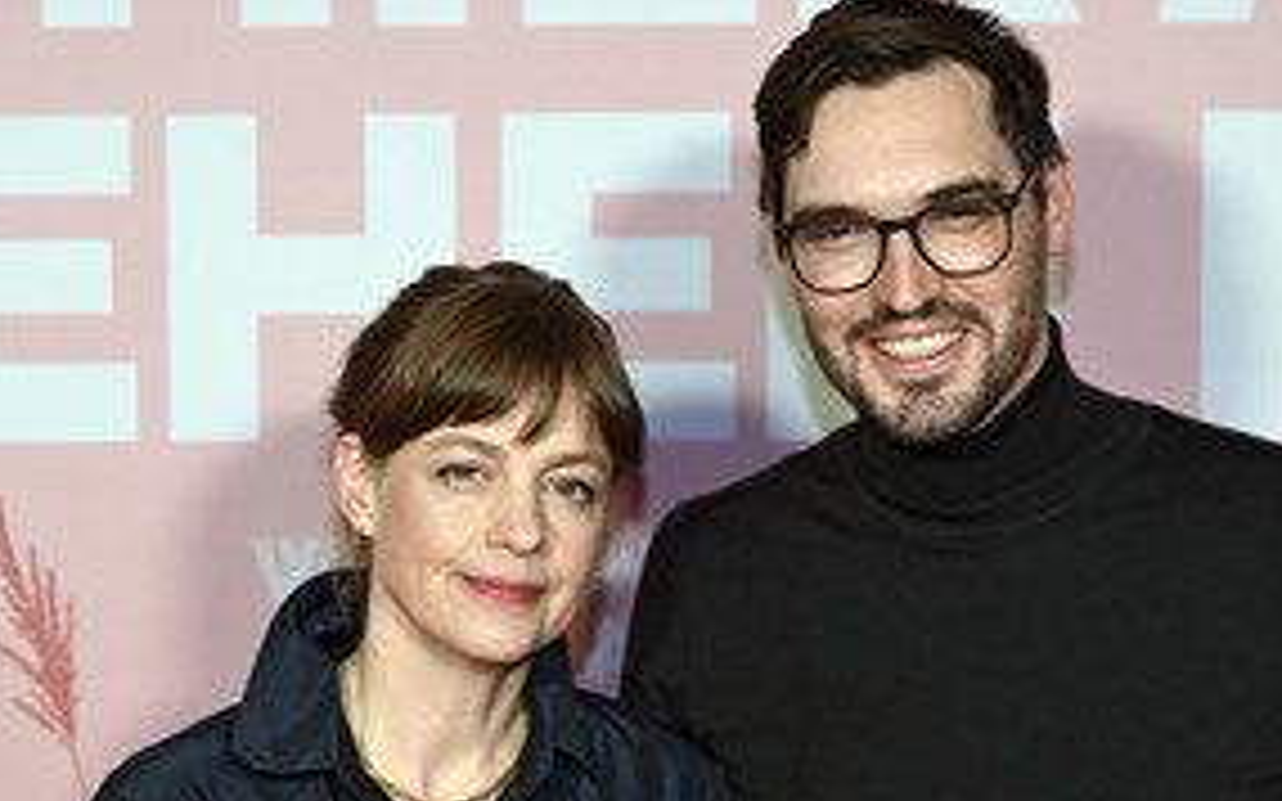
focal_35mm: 121
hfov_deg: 17.2
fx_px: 4227
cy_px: 626
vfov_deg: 10.8
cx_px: 722
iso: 500
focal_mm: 75
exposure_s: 1/125
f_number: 4
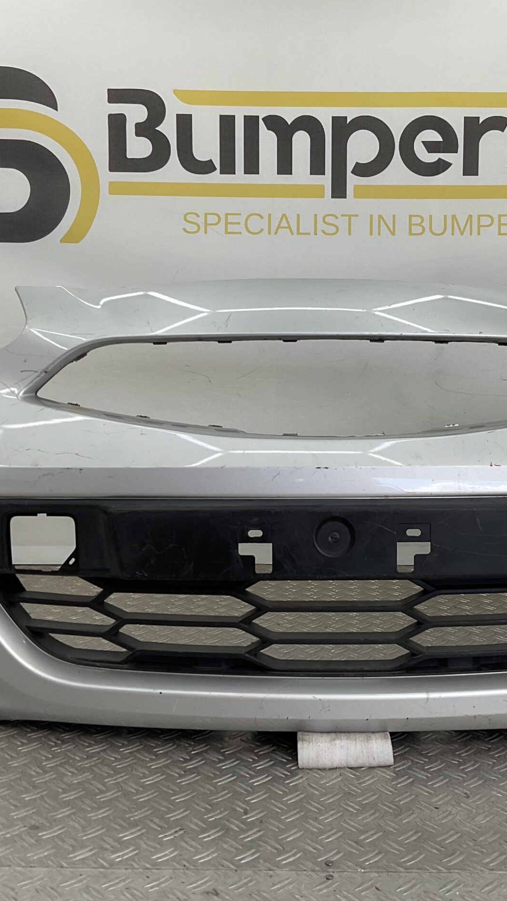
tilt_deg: -9.1
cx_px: 347
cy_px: 442
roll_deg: -1.5
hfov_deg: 27.5
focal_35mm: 43
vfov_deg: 47.4
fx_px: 1028
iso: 16
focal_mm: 3
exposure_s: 1/165
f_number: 1.8
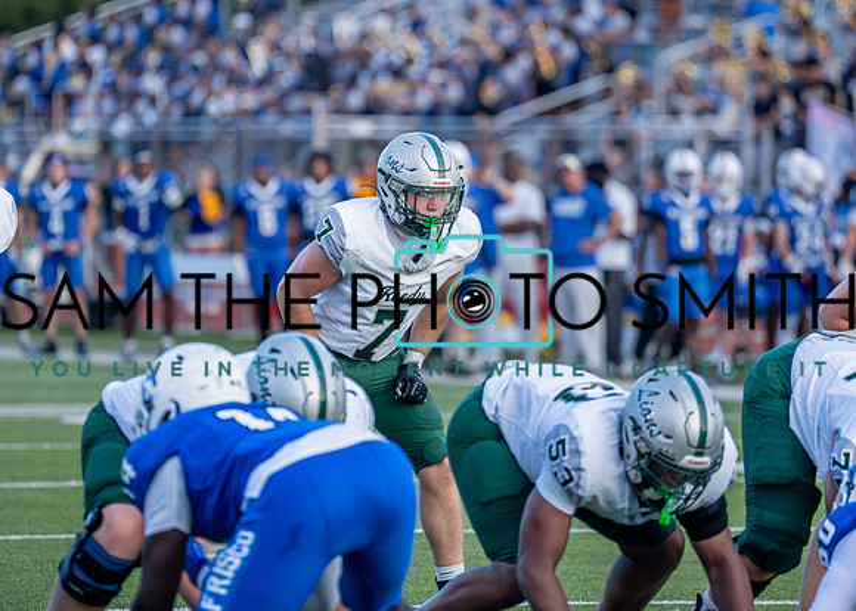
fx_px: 7256
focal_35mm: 299
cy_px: 255
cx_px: 435
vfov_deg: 4.8
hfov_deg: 6.8
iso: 500
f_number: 2.8
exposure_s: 1/1250
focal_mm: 200
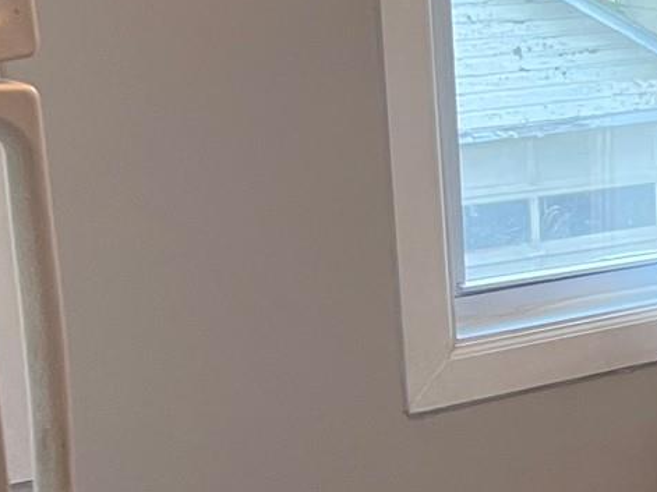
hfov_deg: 14.6
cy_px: 249
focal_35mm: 113
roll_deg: -1.0
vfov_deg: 13.1
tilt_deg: -13.4
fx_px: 2144
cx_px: 1281
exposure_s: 1/60
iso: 100
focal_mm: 5.7
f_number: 1.5
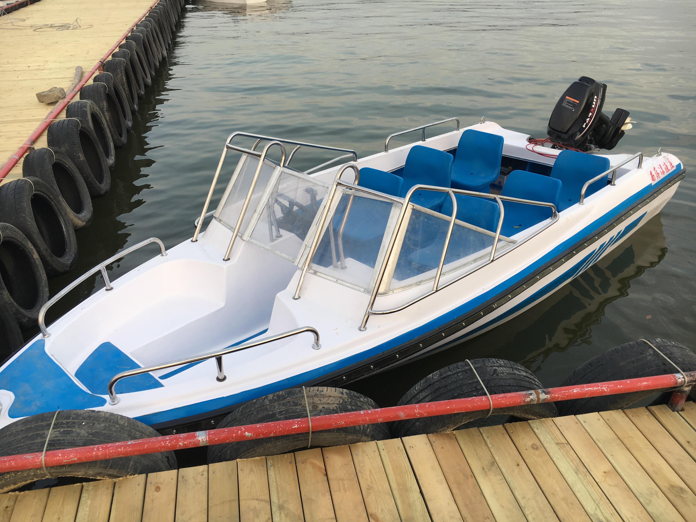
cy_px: 261
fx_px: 583
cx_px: 348
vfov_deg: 48.2
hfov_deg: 61.7
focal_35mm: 29
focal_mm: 4.15
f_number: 2.2
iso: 25
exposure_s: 1/101
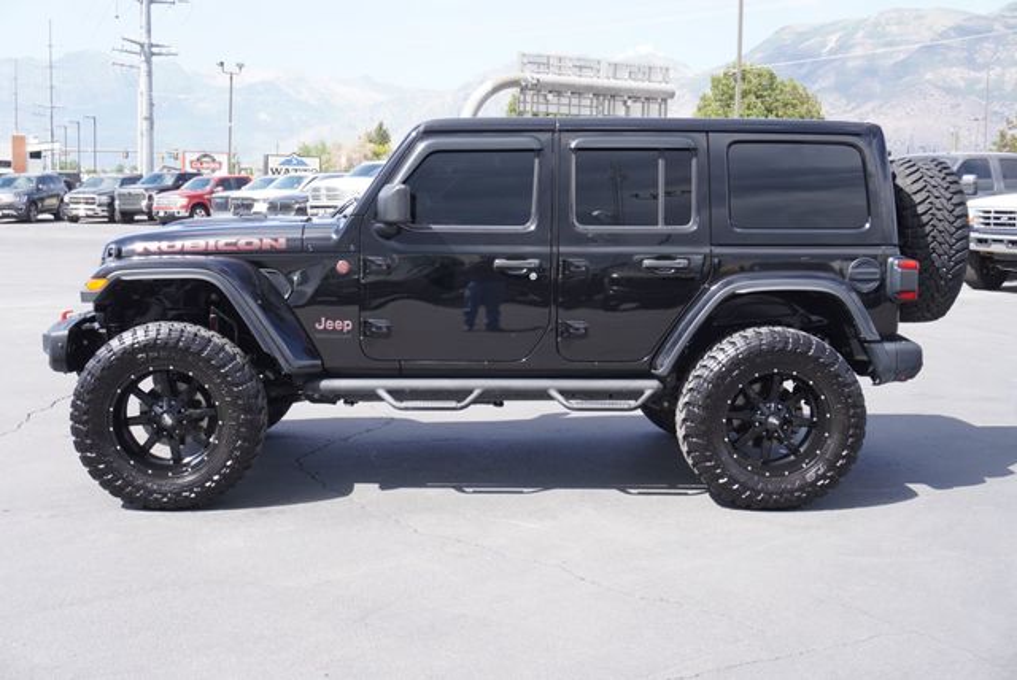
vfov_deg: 30.9
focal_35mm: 44
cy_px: 340
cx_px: 508
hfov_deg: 44.9
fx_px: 1230
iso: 100
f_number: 6.3
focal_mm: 29
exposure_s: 1/125
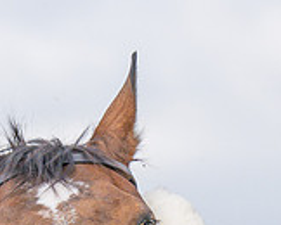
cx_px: 261
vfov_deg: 1.2
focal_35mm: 1267
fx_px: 10550
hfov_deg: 1.5
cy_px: 333
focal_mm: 185
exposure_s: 1/1250
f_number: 5.6
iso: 400
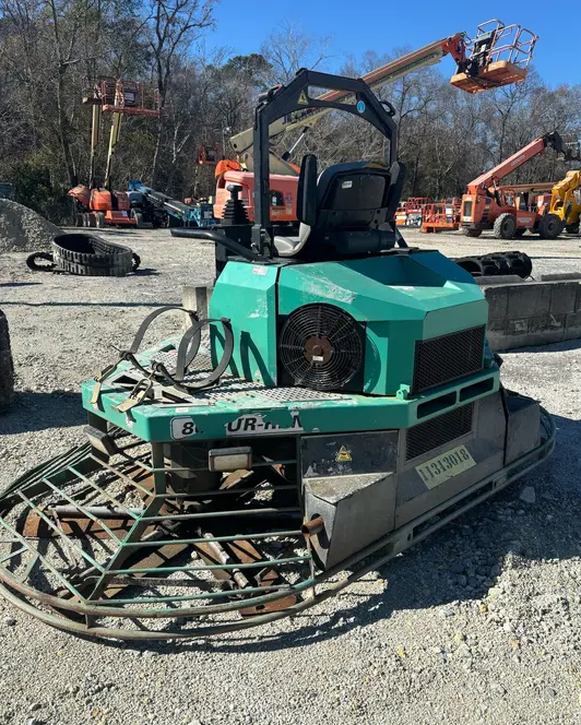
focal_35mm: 28
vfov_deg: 62.2
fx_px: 601
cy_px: 362
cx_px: 295
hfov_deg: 51.6
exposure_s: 1/2571
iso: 50
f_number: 1.6
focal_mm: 5.96
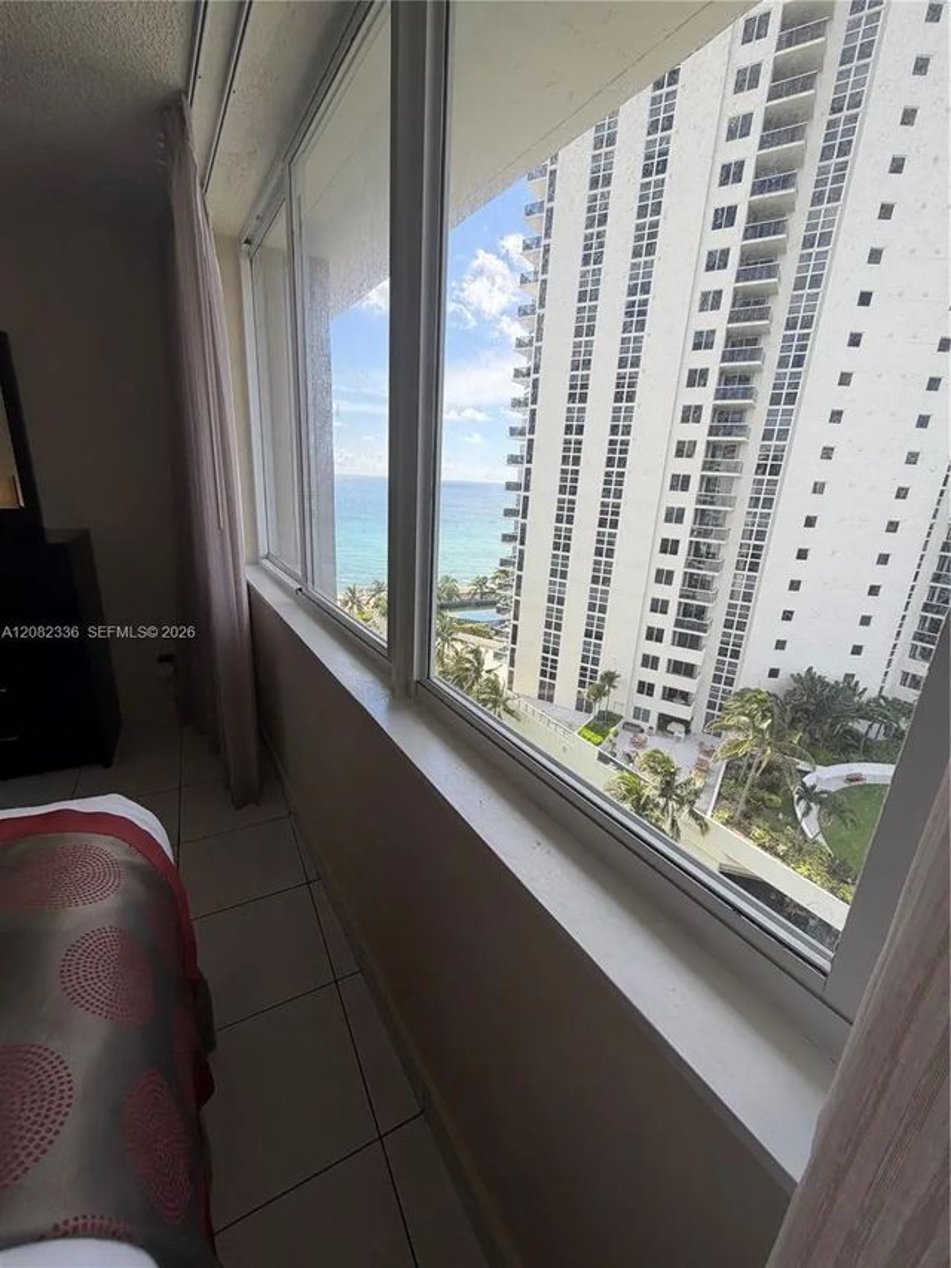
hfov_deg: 85.7
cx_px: 476
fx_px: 513
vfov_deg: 102.1
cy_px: 634
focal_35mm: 14
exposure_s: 1/169
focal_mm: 2.22
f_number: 2.2
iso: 40
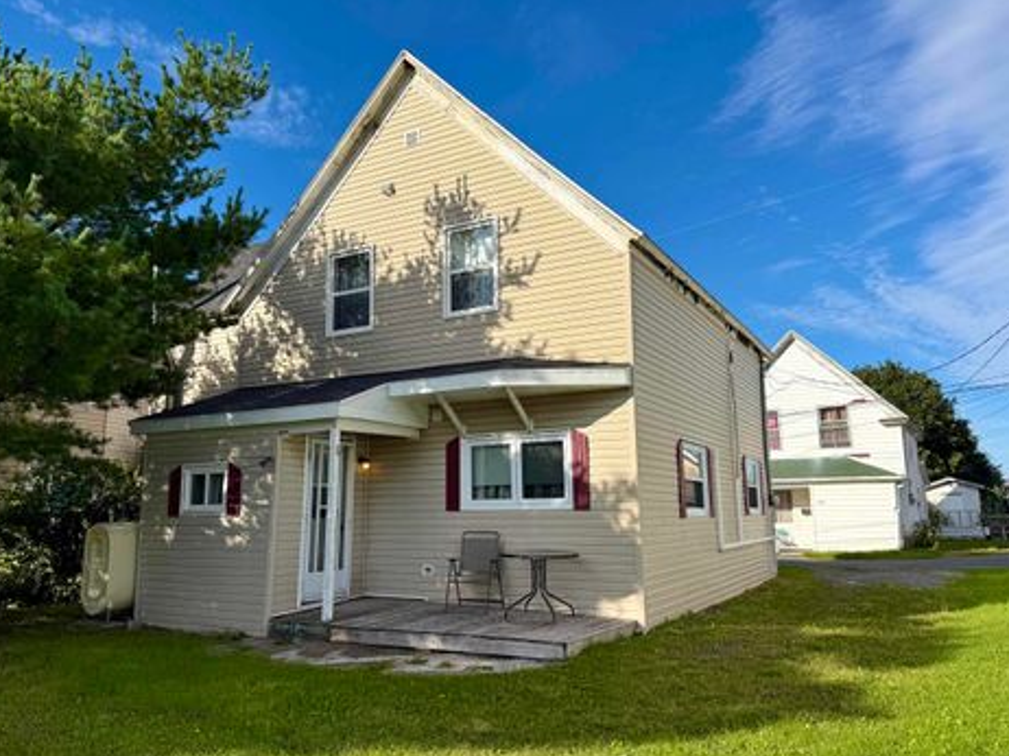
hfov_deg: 67.3
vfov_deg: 53.0
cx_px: 485
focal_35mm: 26
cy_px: 368
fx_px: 757
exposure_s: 1/4975
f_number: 1.78
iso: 80
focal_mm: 6.76
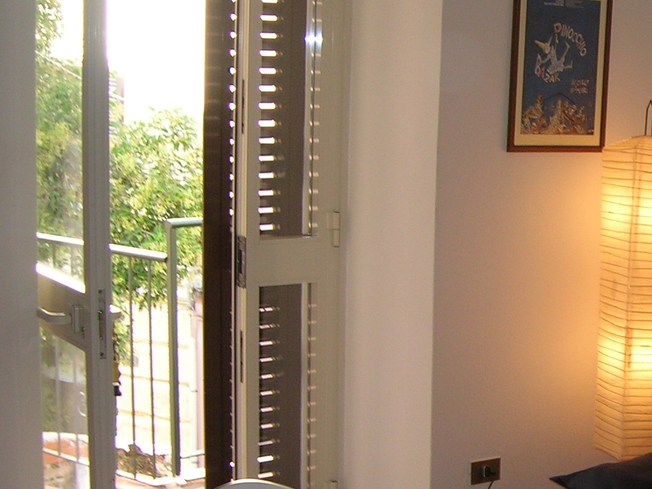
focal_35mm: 79
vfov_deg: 18.5
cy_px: 367
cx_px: 710
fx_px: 1488
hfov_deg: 23.3
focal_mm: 5.7
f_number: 2.9
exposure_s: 1/30
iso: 50
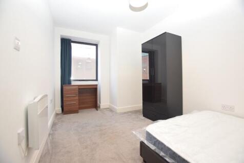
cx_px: 122
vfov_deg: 77.3
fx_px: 102
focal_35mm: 15
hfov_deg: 100.4
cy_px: 82
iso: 800
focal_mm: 10
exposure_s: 1/60
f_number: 4
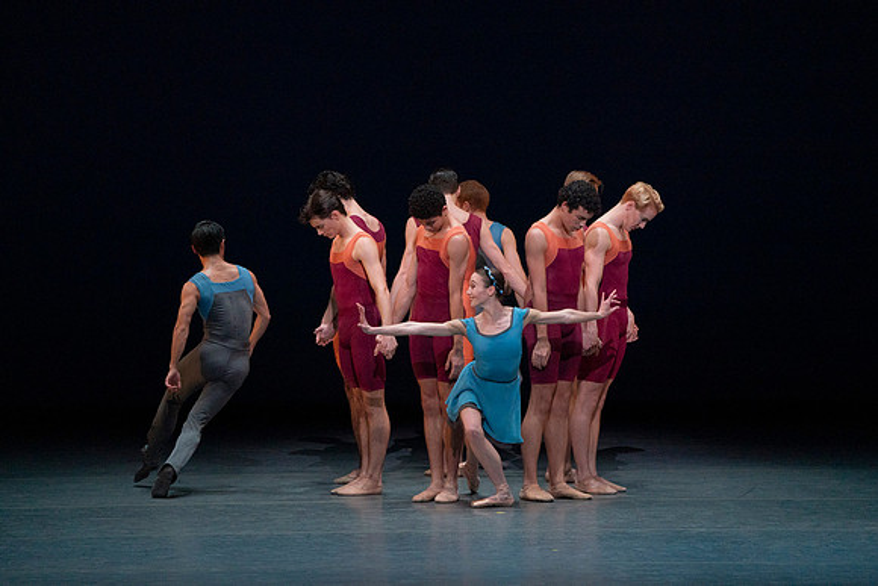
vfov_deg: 4.6
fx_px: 7245
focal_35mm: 297
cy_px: 293
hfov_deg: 6.9
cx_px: 439
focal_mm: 297
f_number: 5.6
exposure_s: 1/400
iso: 6400
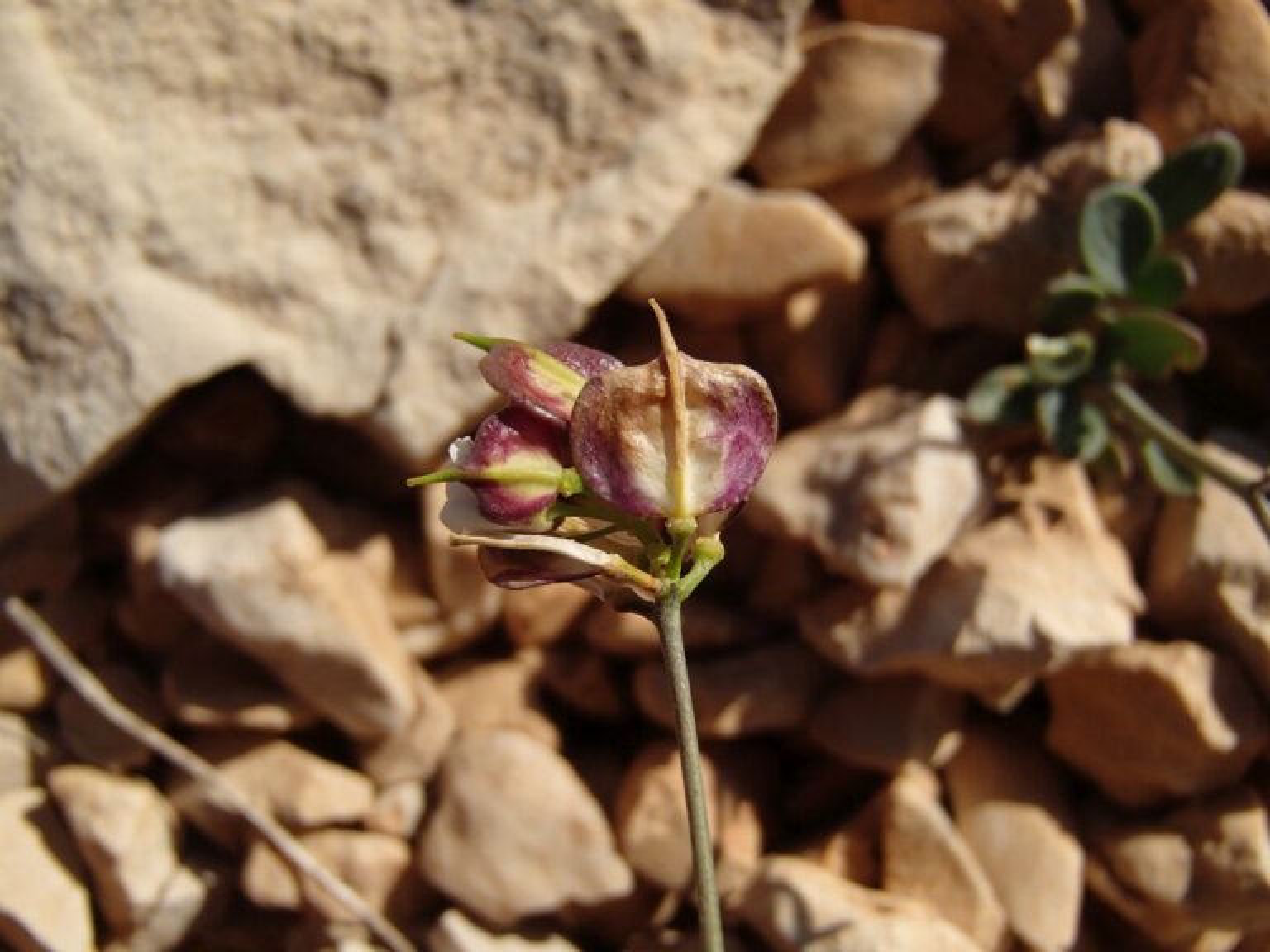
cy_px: 476
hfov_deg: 50.1
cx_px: 635
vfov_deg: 38.7
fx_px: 1357
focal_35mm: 37
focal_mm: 6.64
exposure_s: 1/1000
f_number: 4.7
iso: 100
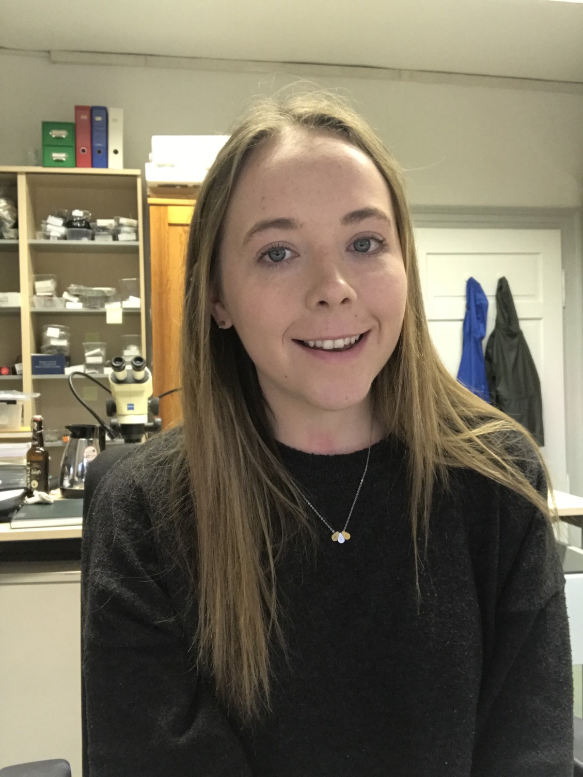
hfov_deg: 44.2
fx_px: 718
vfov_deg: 56.8
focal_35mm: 32
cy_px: 388
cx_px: 292
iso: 125
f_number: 2.2
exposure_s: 1/31
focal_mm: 2.87
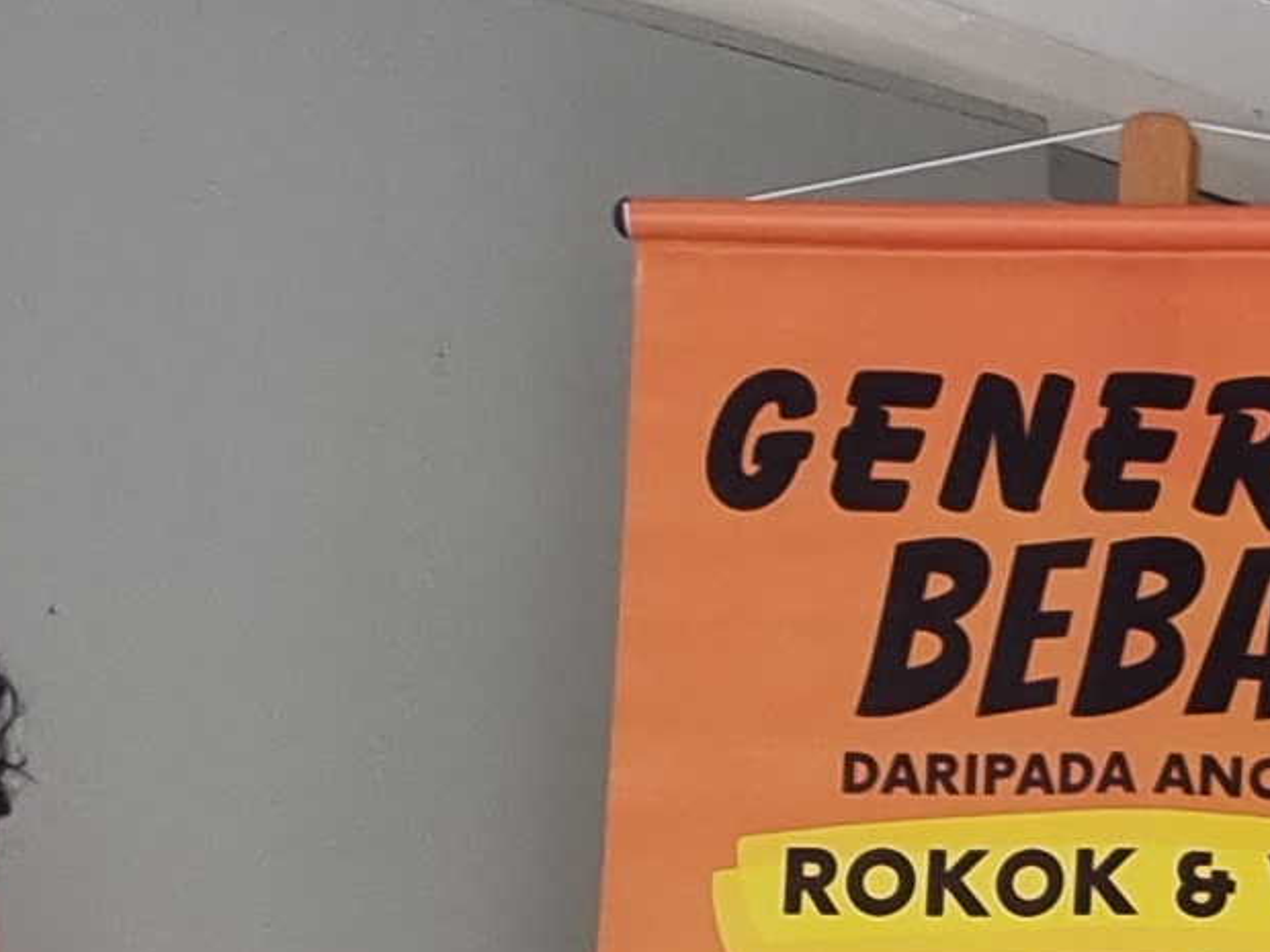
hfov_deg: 11.1
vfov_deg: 8.4
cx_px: 2139
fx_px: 6200
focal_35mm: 169
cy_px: 1783
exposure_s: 1/50
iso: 200
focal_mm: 5.4
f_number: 1.8
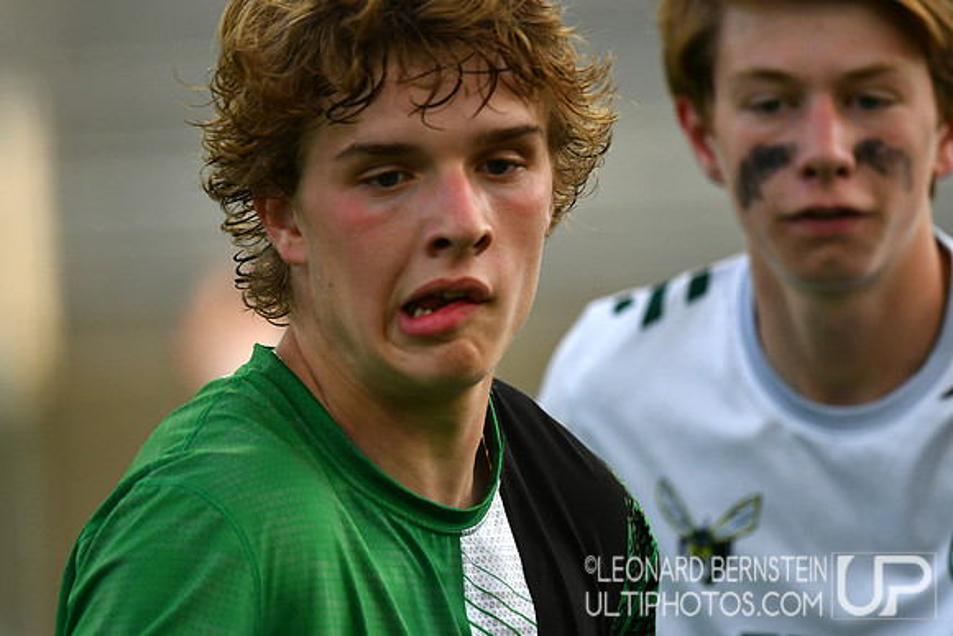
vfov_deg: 3.1
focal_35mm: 450
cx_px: 476
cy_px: 318
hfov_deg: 4.6
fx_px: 11915
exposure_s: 1/3200
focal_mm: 300
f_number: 4
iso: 800
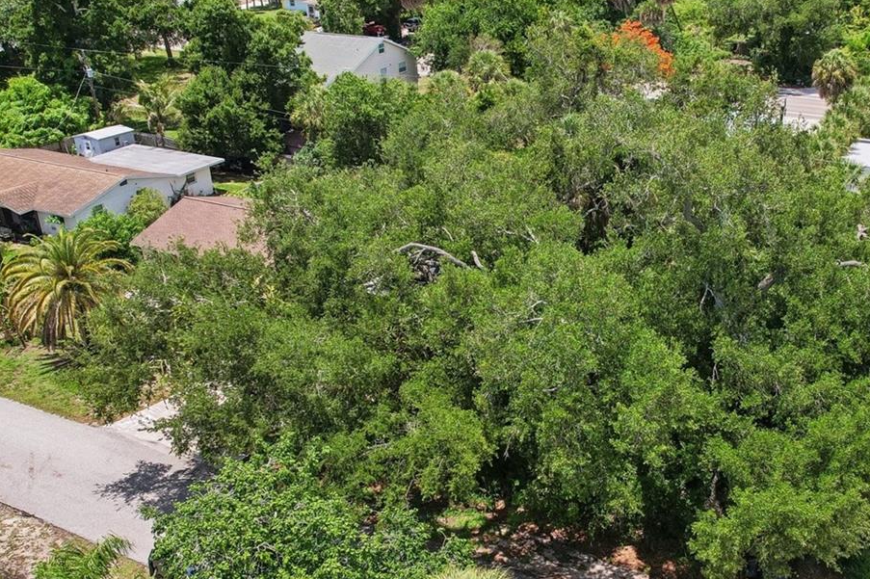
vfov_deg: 34.1
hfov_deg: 48.7
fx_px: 942
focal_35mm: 39
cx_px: 584
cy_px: 323
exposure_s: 1/240
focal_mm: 8.4
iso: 100
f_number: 2.8
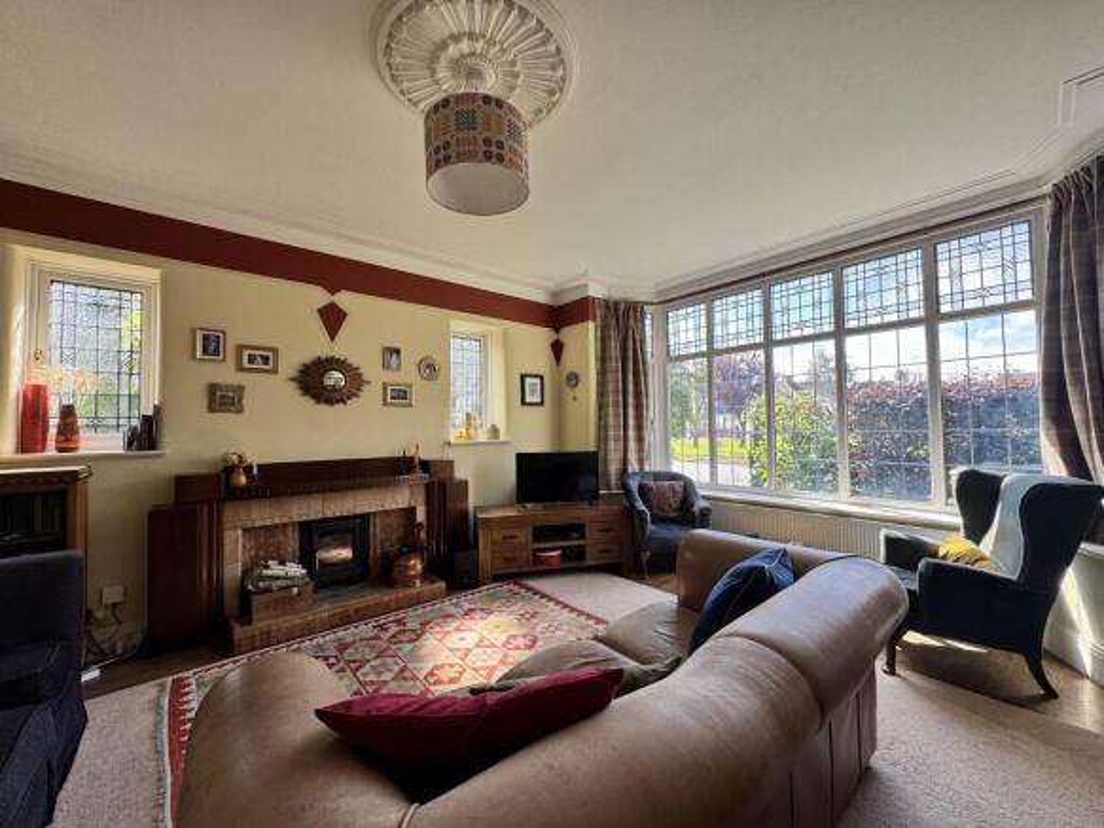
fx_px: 446
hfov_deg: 102.1
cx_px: 552
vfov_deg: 85.7
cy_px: 414
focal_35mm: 14
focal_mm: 2.22
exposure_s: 1/99
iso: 50
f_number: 2.2
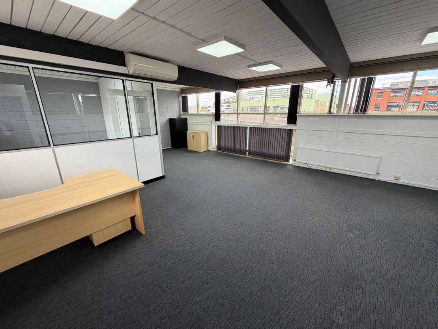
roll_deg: +0.8
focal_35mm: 14
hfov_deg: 102.1
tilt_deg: -16.6
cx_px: 219
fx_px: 177
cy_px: 164
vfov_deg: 85.7
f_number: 2.2
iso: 100
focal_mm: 2.22
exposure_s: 1/121
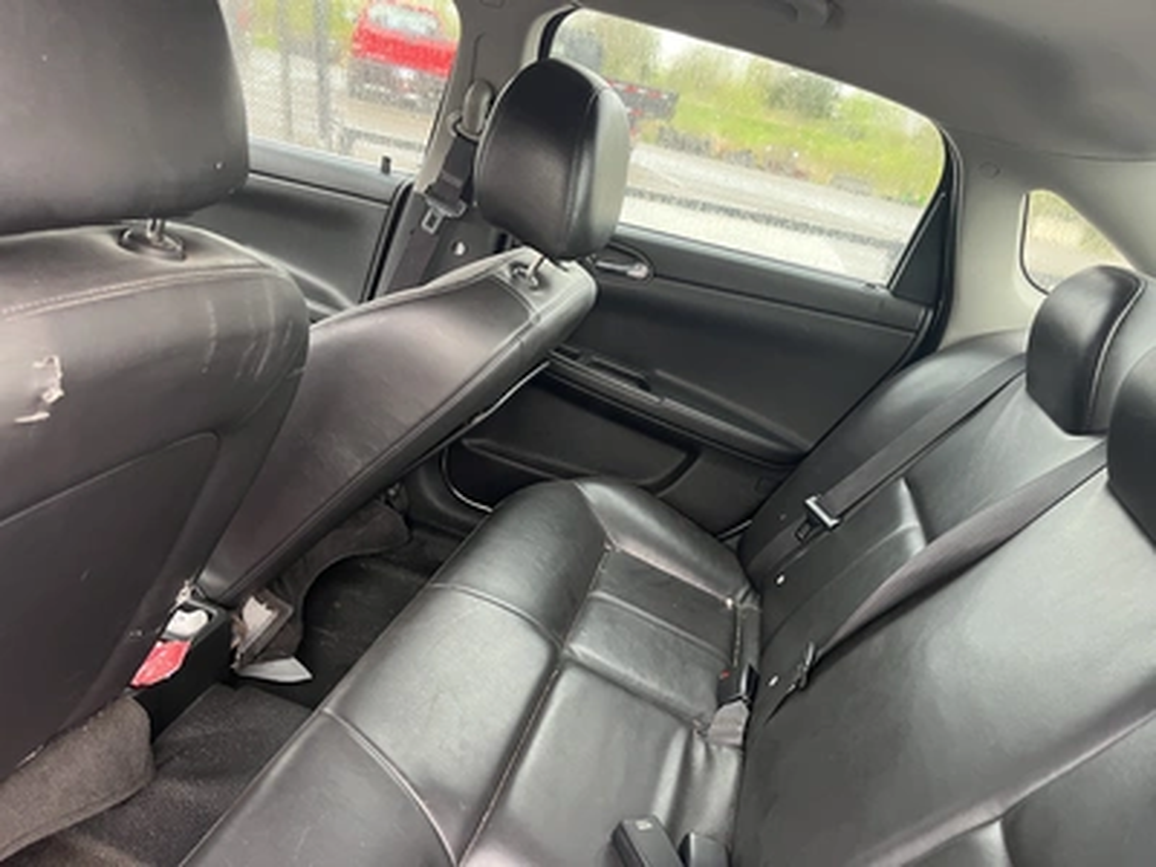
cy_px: 434
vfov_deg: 53.1
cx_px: 578
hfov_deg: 67.3
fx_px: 868
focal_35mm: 26
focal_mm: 5.1
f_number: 1.6
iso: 200
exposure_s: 1/60
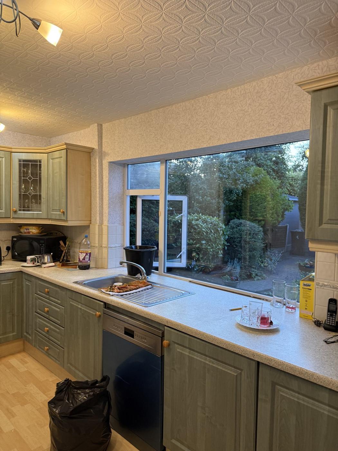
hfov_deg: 56.8
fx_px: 312
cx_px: 169
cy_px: 226
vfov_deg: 71.6
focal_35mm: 24
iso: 200
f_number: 1.78
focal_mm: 6.76
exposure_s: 1/50
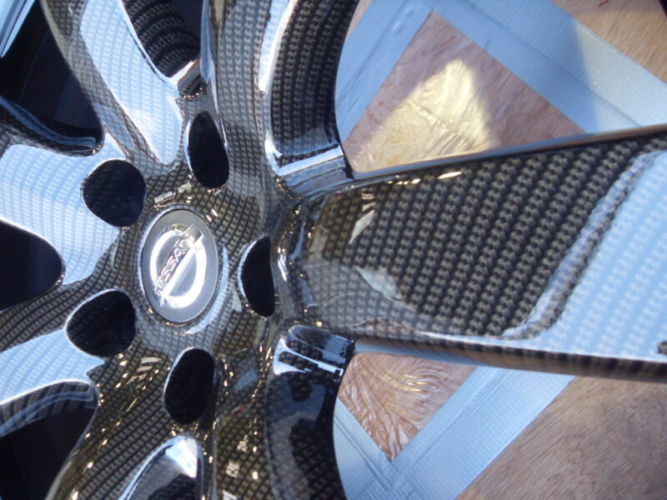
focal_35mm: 35
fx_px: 674
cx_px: 334
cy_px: 250
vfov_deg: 40.7
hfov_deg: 52.6
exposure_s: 1/30
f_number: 2.8
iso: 200
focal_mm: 6.3
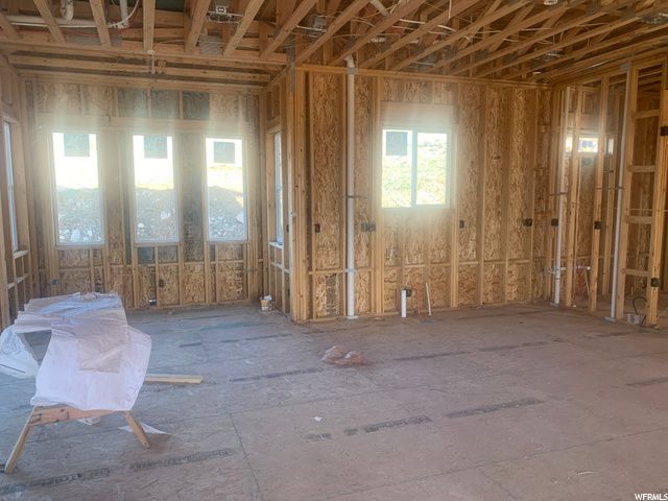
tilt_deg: -5.6
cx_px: 334
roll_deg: +0.0
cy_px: 250
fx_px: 502
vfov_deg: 53.1
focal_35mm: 26
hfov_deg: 67.3
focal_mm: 4.25
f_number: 1.8
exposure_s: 1/121
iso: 80
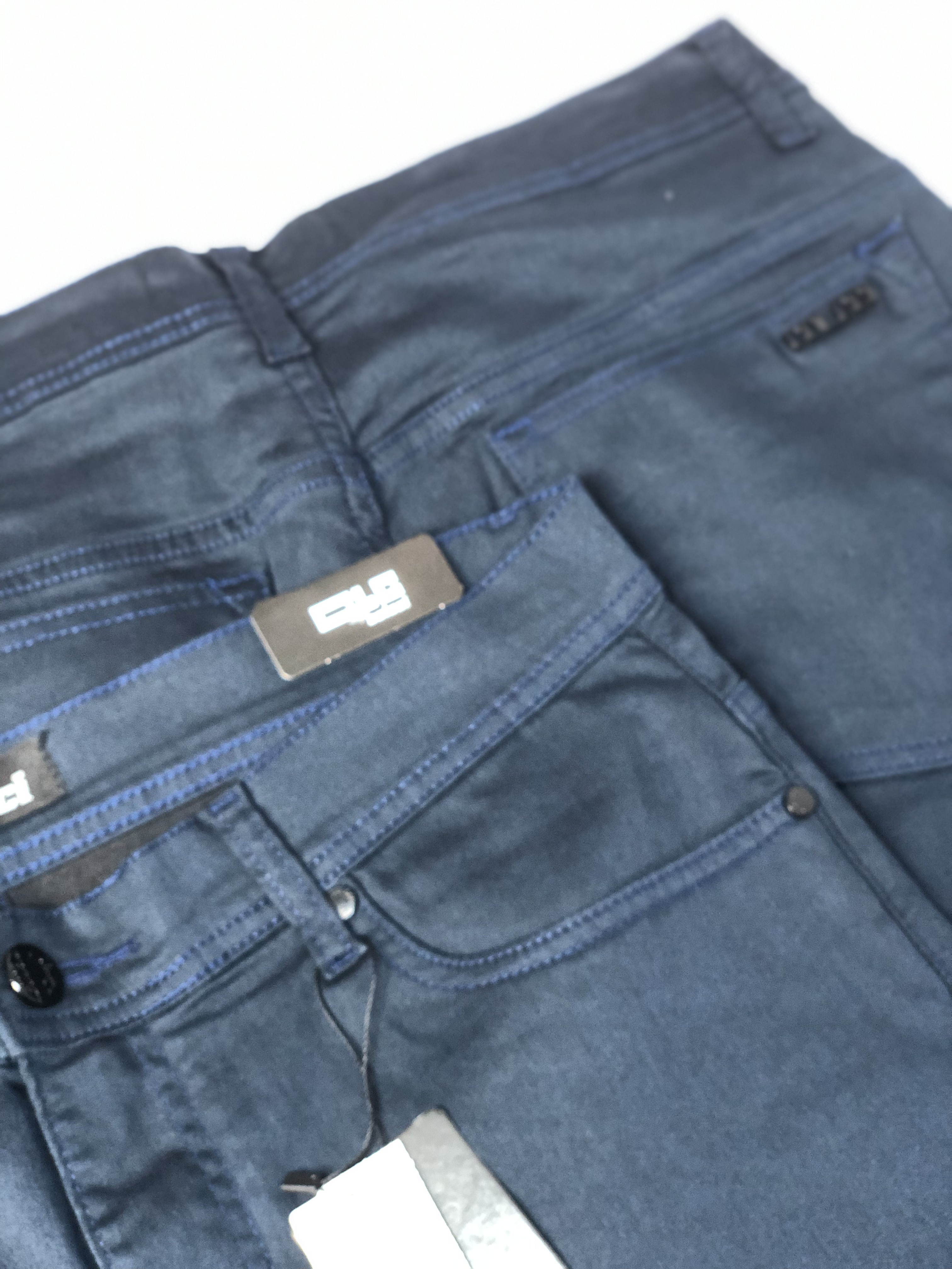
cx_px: 476
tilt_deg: -67.0
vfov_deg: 36.8
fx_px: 1907
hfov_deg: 28.0
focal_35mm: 52
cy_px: 634
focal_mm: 6
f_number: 2.4
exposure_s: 1/24
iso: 125
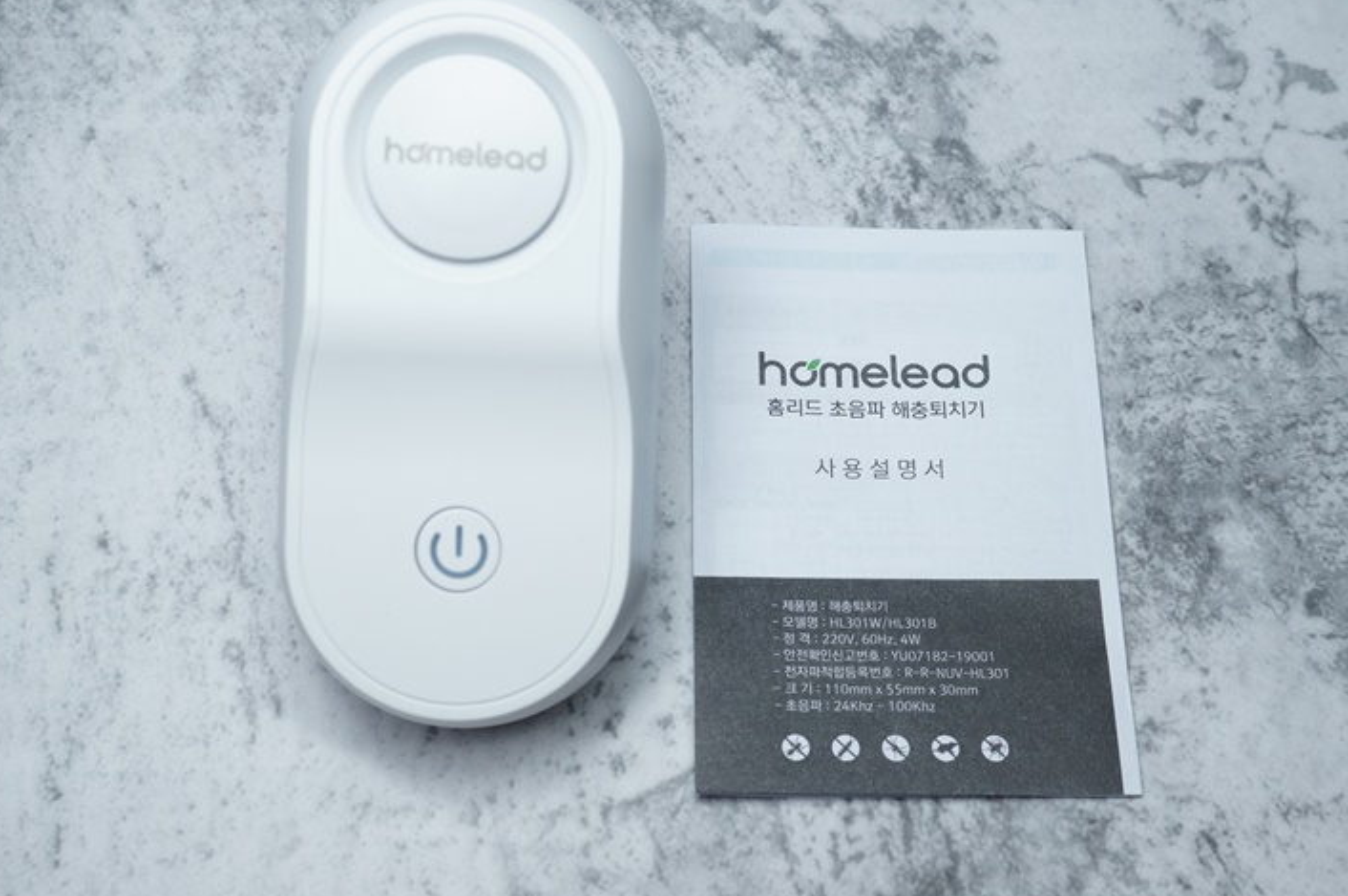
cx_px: 737
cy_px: 424
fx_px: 1907
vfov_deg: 26.4
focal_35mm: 51
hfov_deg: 38.9
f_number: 7.1
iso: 400
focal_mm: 30
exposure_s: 1/200
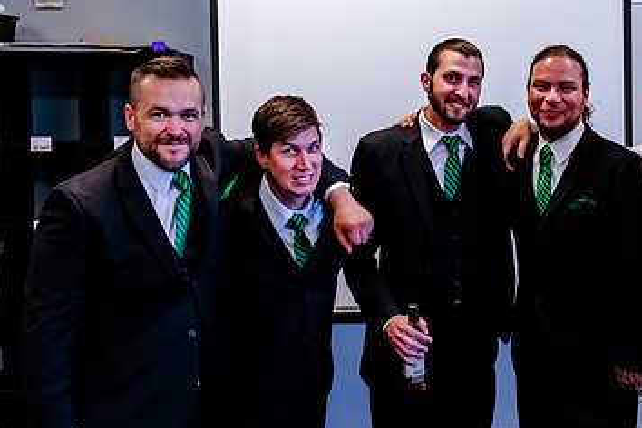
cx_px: 465
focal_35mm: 60
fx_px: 1070
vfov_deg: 22.6
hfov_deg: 32.9
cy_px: 174
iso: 2000
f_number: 3.5
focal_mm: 28
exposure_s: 1/320
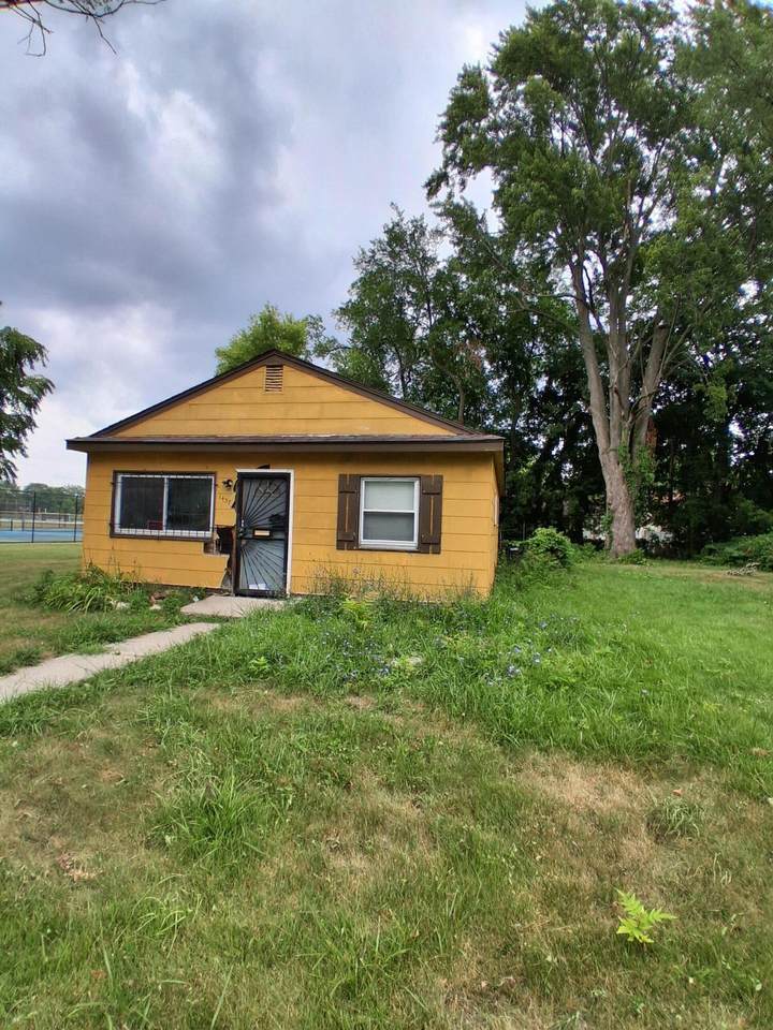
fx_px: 506
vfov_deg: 91.0
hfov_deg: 74.7
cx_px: 386
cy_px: 515
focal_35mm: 17
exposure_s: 1/840
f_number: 2.2
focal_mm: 1.4
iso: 50
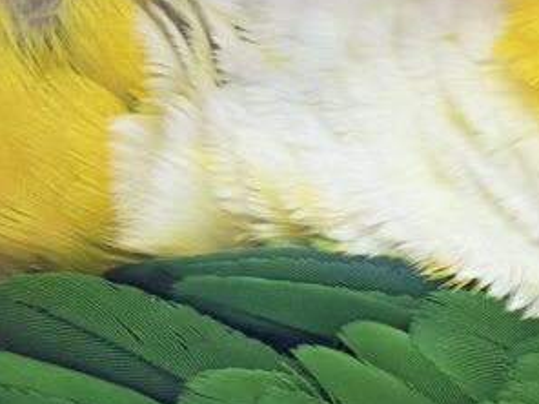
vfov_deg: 7.0
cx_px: 858
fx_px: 3285
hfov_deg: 9.1
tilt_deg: -8.9
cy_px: 124
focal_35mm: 211
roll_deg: +4.2
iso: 80
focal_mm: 5.96
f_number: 1.6
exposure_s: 1/100
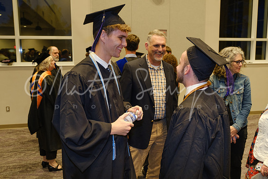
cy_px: 90
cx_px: 134
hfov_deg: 57.2
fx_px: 246
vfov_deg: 40.0
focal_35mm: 33
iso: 1600
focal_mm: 22
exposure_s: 1/60
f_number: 2.8
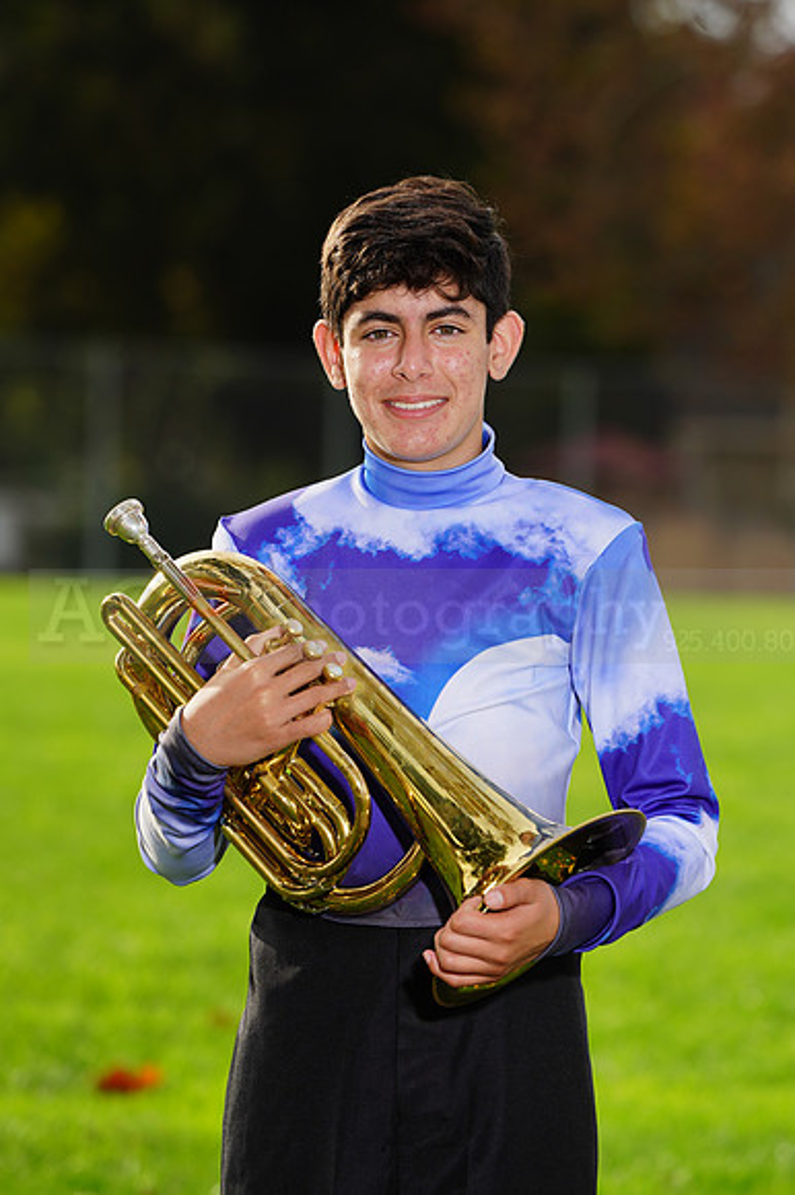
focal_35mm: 282
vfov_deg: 7.3
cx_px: 398
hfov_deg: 4.9
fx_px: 9352
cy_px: 598
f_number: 7.1
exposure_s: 1/200
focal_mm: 282
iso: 100
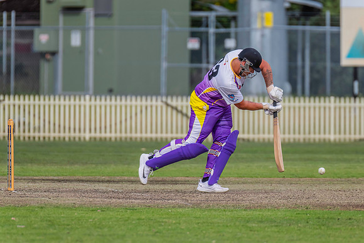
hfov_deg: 3.5
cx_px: 208
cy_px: 101
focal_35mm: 590
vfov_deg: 2.3
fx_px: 5967
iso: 800
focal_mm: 500
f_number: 5.6
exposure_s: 1/2500
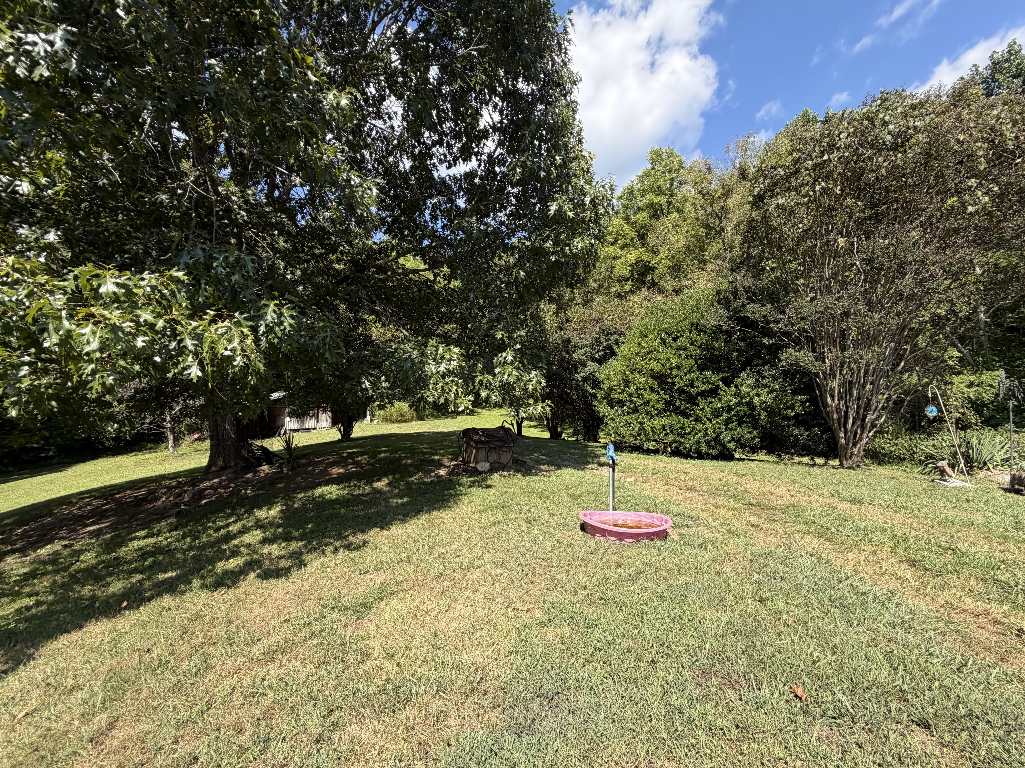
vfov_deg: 81.7
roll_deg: +2.7
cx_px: 525
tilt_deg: -0.6
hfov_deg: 98.2
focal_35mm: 15
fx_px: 444
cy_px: 399
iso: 40
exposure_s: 1/619
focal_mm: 2.22
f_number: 2.2
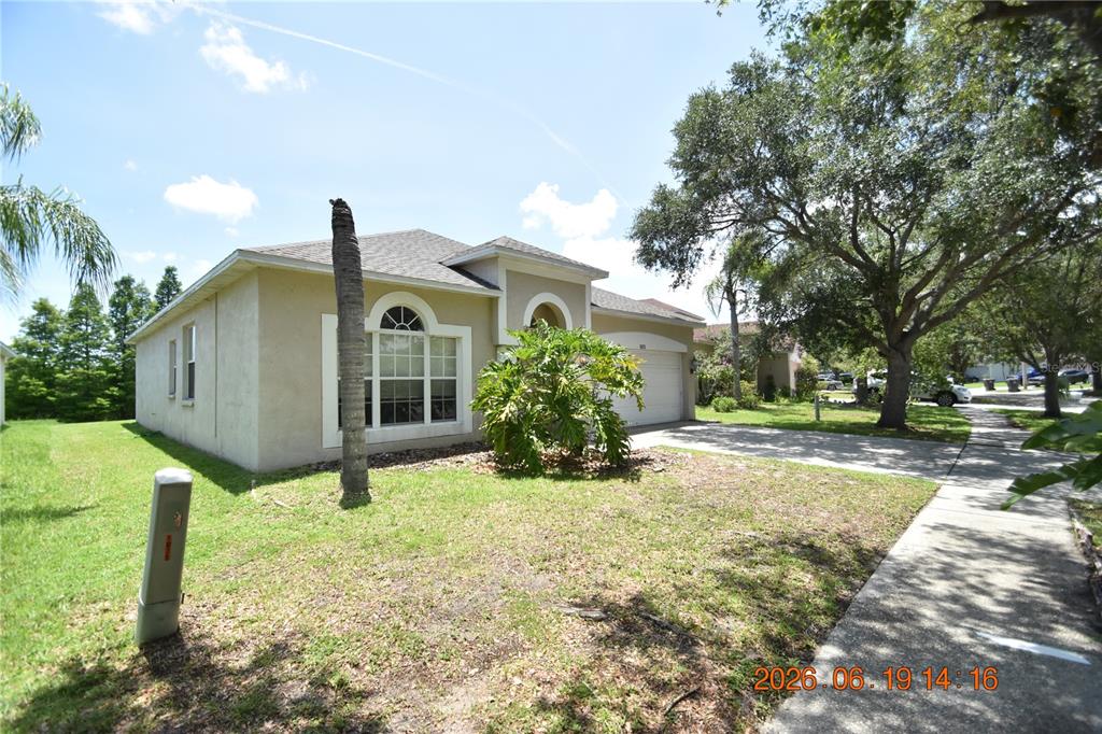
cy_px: 367
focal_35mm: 15
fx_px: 459
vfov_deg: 77.3
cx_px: 551
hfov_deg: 100.4
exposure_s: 1/4000
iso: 800
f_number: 3.5
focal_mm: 10
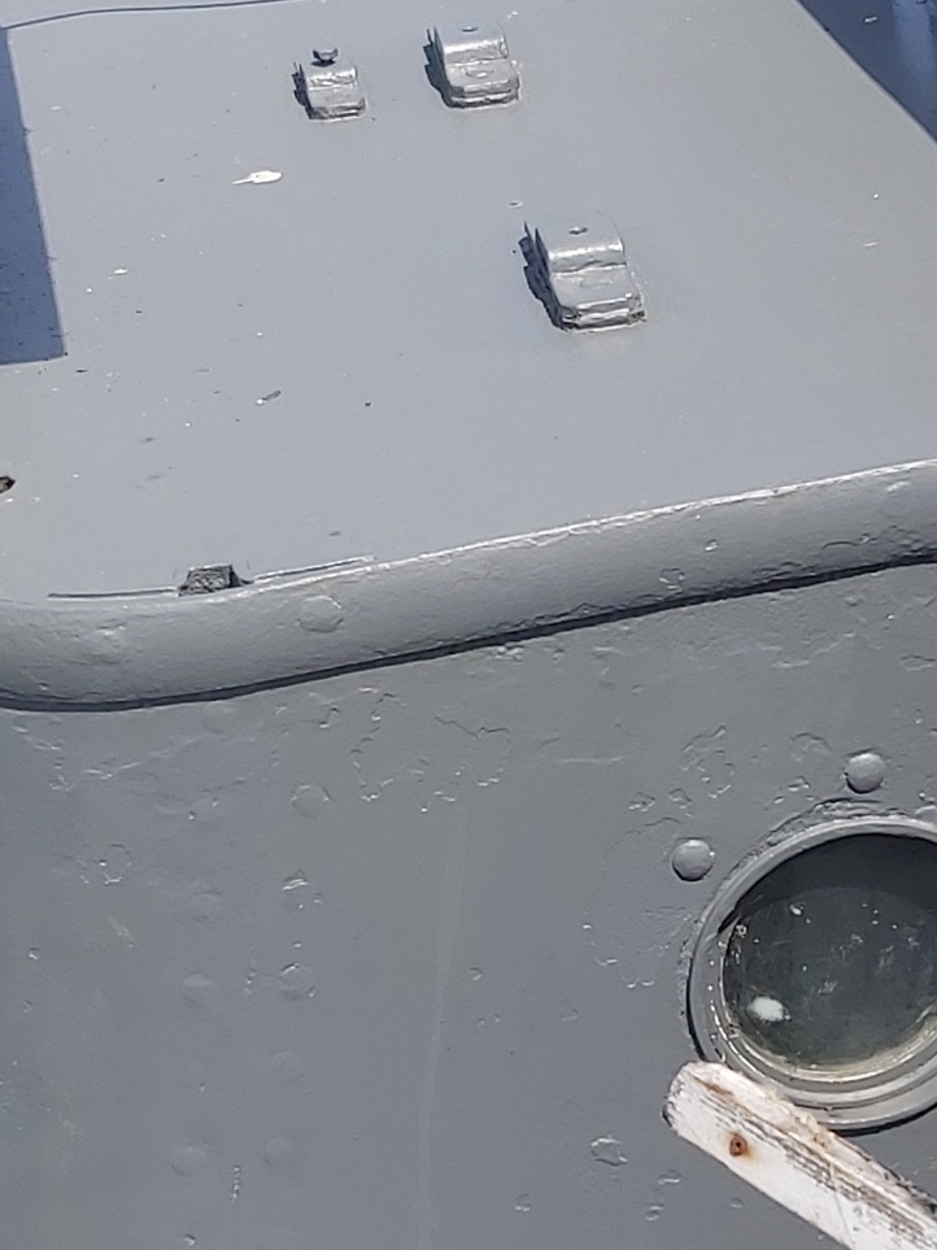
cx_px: 504
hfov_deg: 16.4
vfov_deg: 21.8
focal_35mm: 90
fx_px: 3249
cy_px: 526
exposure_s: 1/2633
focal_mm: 3.92
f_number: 1.7
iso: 64
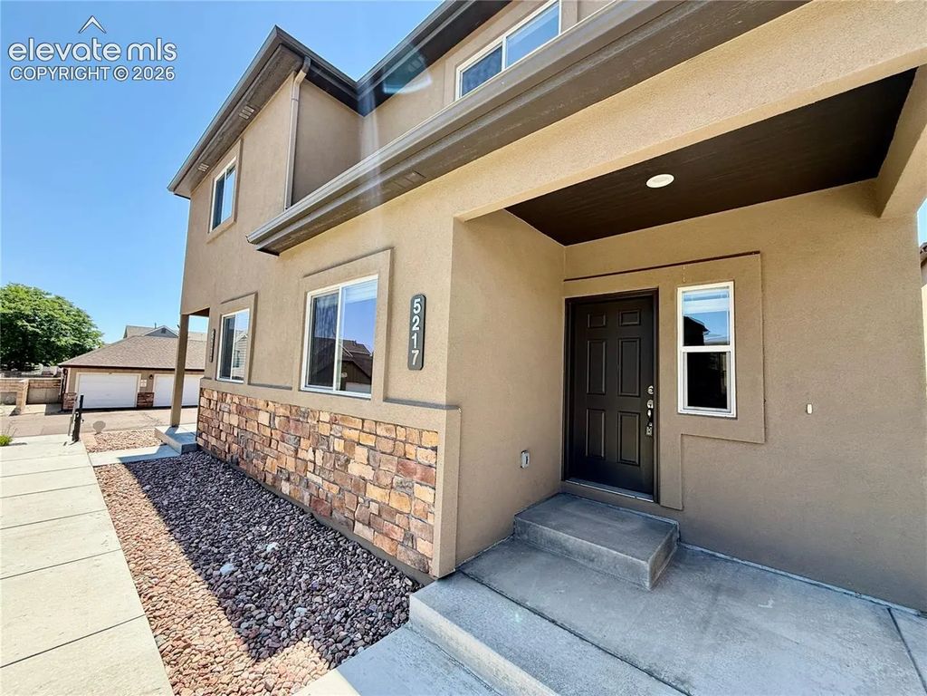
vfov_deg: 85.7
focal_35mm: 14
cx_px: 464
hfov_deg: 102.1
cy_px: 348
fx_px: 375
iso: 50
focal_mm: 2.22
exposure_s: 1/379
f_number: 2.2
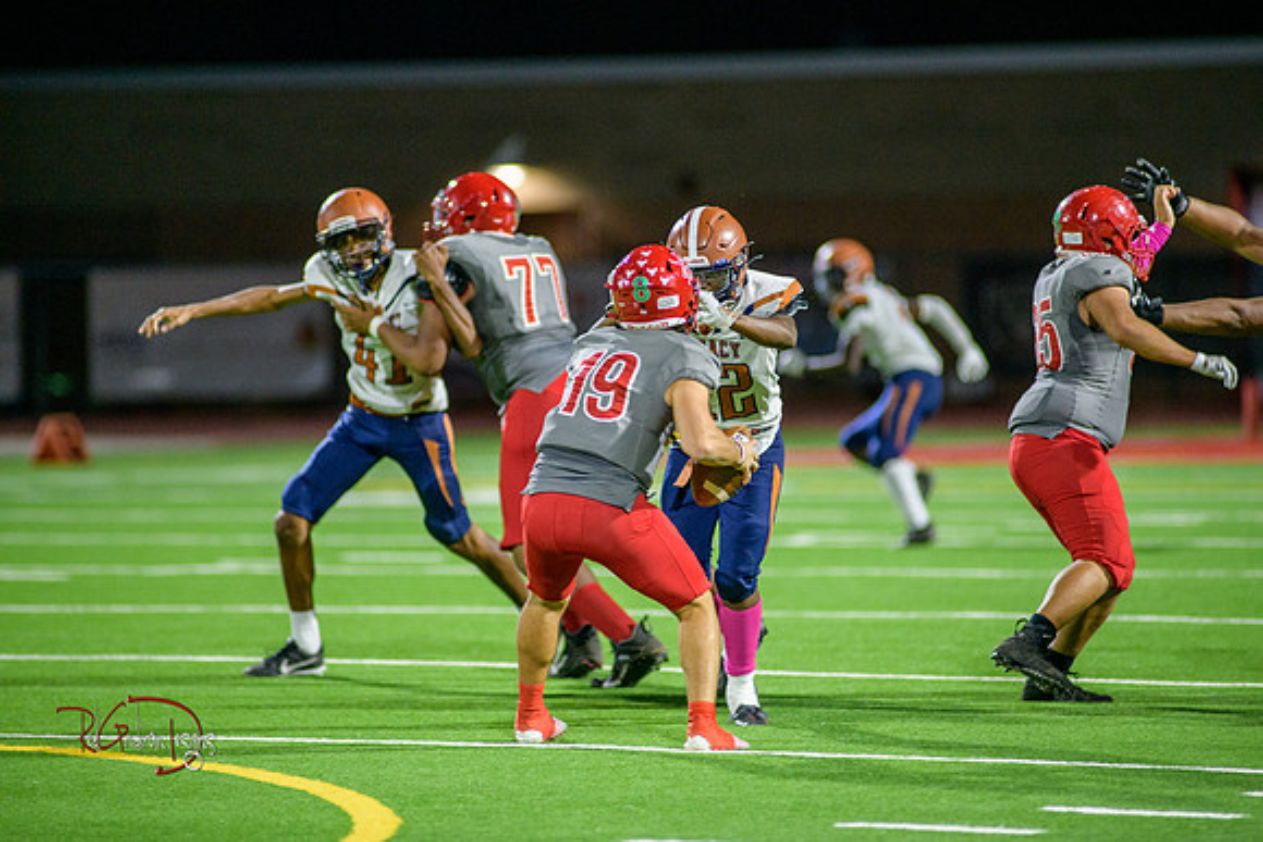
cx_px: 632
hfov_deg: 6.9
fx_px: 10527
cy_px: 421
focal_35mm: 300
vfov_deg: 4.6
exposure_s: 1/500
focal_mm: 300
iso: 2000
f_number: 2.8
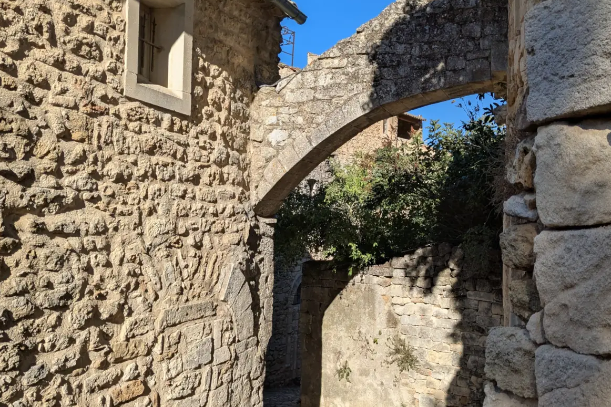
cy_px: 214
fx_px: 492
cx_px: 307
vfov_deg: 45.0
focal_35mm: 29
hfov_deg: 63.7
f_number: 1.73
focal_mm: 4.38
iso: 53
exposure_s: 1/3344
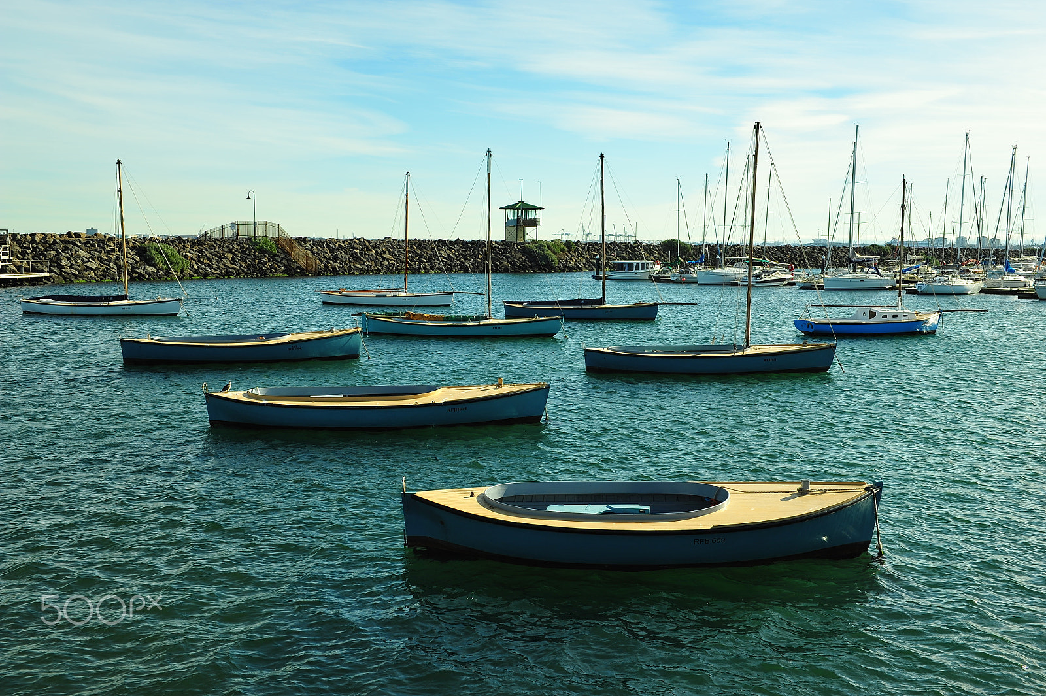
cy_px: 348
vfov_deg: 35.0
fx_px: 1103
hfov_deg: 50.7
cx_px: 523
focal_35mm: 38
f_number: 10
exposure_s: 1/250
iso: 200
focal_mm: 38
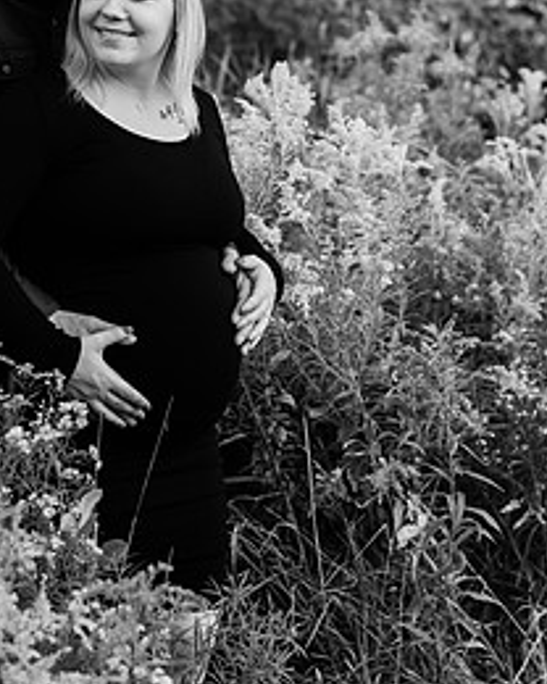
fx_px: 1902
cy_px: 160
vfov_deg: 20.2
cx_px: 188
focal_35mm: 94
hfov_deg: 16.3
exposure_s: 1/640
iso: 200
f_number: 2.8
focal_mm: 58
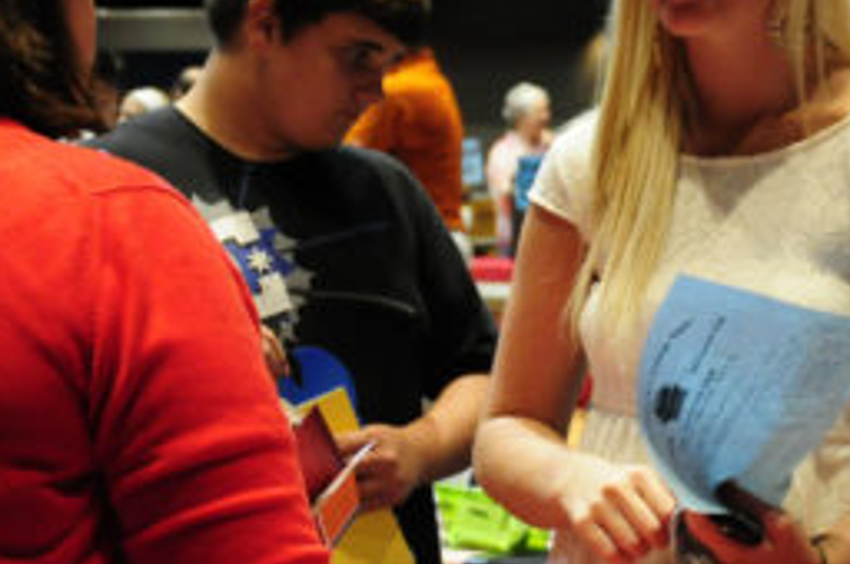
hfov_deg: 13.3
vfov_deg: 8.8
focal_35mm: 155
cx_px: 528
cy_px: 335
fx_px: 3655
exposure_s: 1/25
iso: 2000
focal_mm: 38
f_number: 4.5
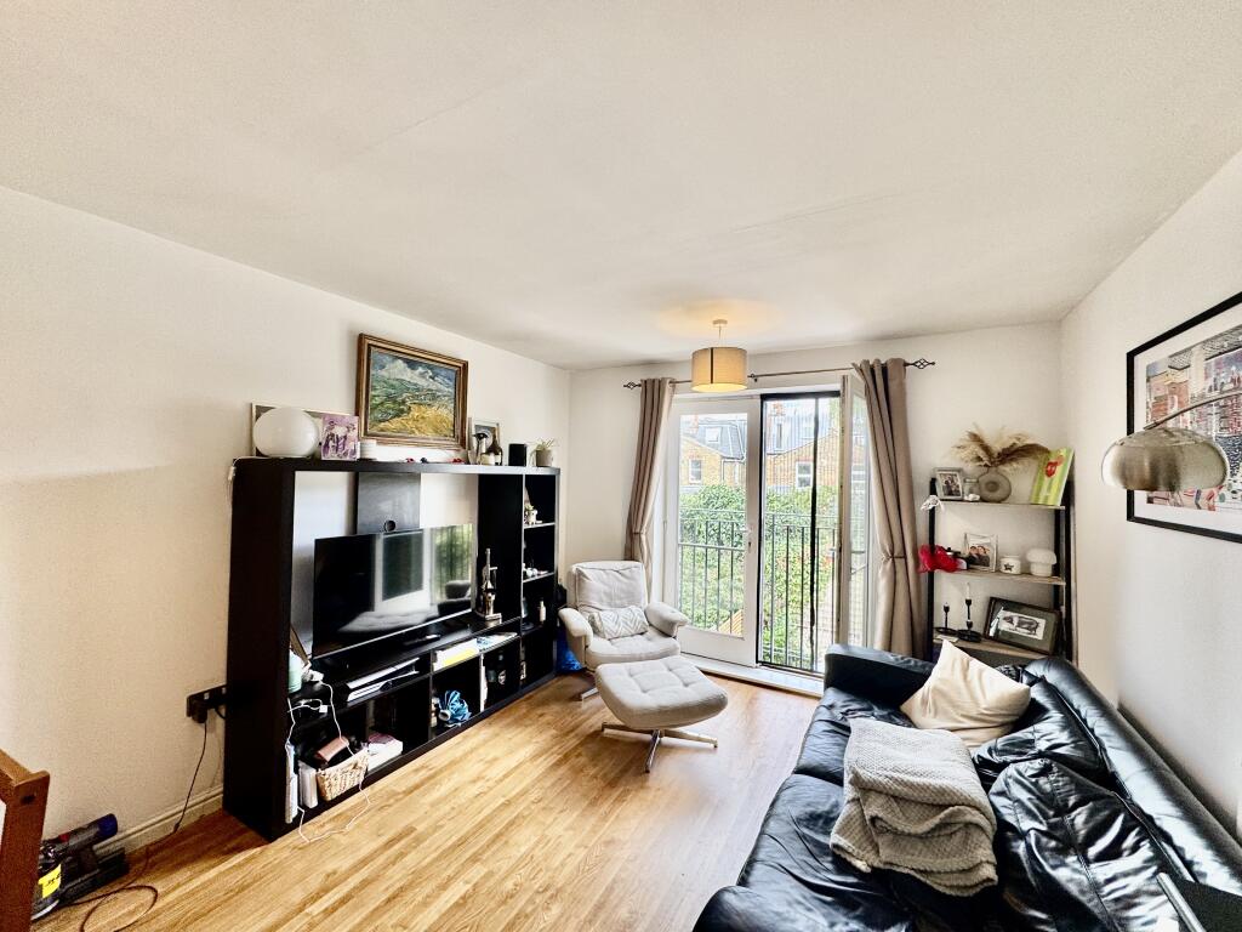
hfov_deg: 102.1
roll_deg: -0.6
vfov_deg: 85.7
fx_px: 502
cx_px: 621
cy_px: 466
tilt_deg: +1.7
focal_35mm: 14
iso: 80
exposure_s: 1/99
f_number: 2.2
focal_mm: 2.22
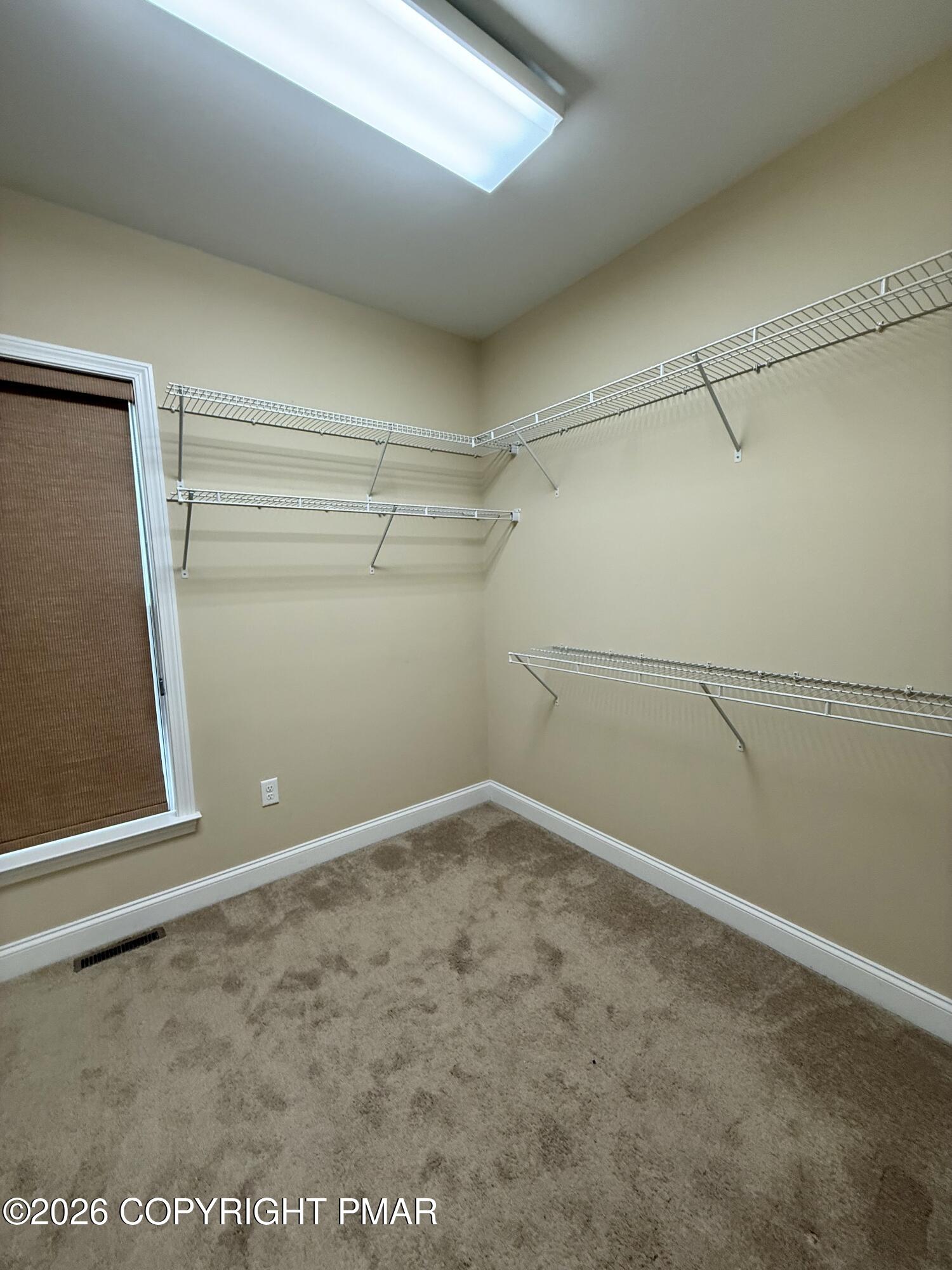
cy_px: 635
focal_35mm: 14
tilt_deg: -5.9
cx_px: 476
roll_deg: +1.3
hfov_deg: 85.7
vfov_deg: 102.1
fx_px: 513
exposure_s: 1/60
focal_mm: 2.22
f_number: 2.2
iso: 200
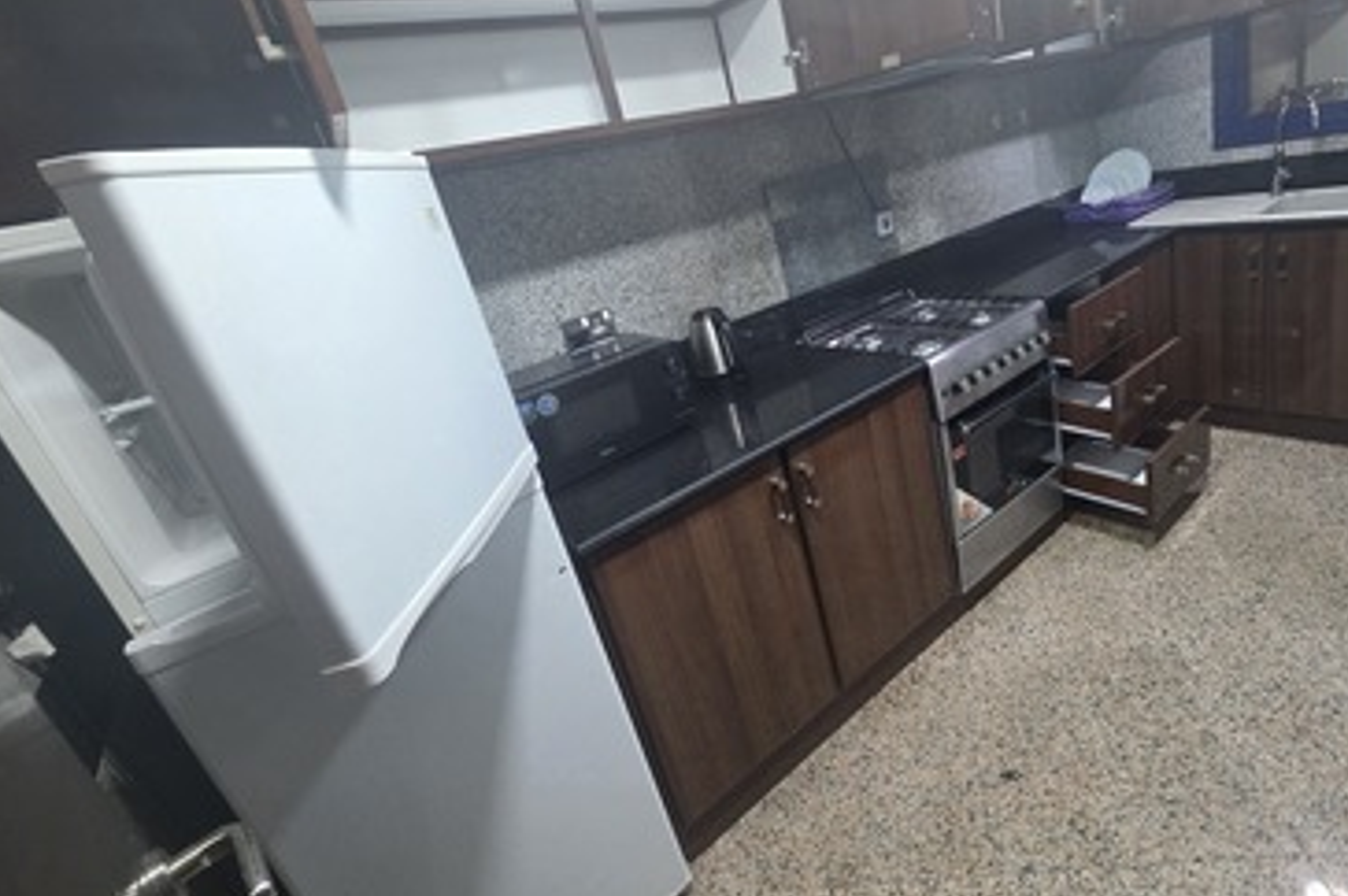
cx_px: 805
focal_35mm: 17
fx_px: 636
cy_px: 383
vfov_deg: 70.0
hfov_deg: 92.2
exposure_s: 1/50
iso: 250
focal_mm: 2.2
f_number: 1.9
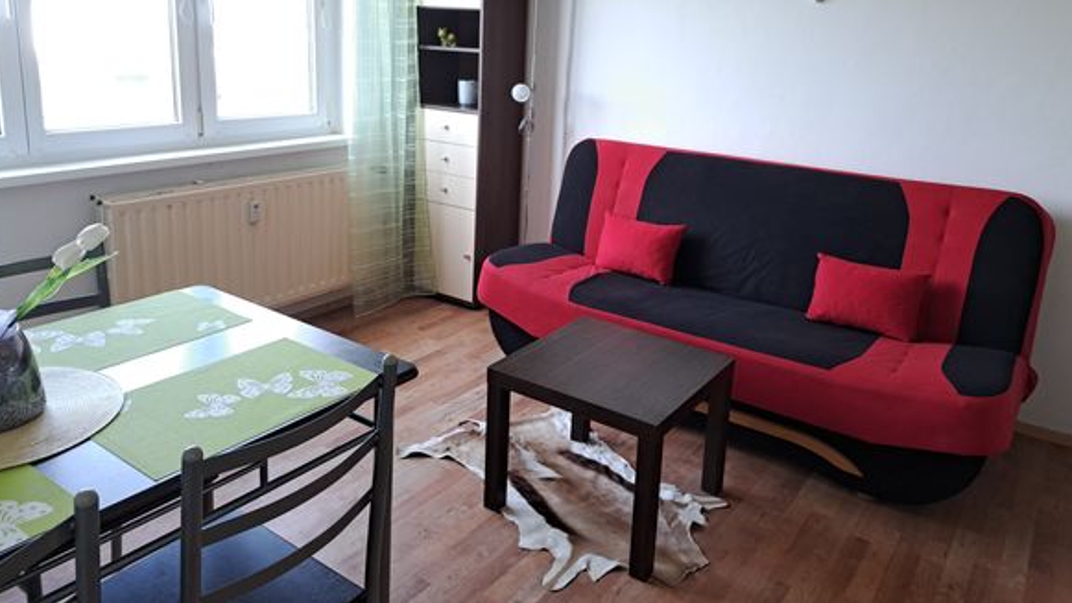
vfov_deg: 42.4
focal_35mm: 27
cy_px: 207
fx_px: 768
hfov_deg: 69.9
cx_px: 541
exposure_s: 1/50
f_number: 1.8
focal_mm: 5.23
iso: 100
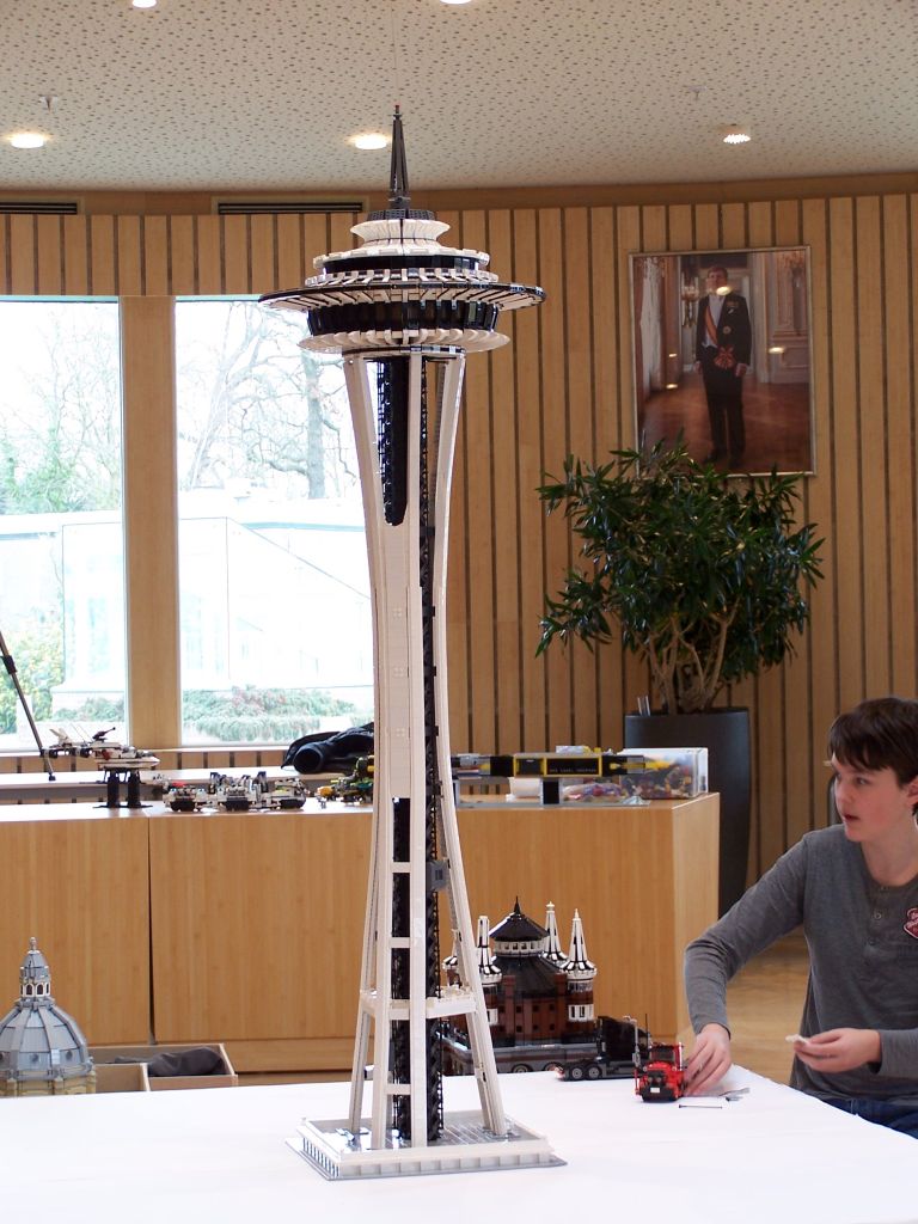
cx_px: 459
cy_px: 612
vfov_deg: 23.8
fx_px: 2899
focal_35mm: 82
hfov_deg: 18.0
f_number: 3.2
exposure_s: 1/20
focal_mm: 13.7
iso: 80
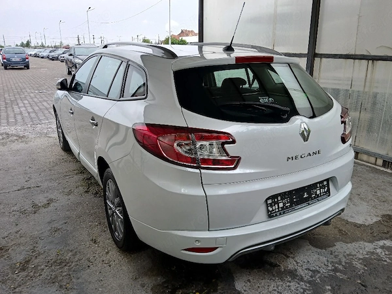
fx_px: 294
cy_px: 147
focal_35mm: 26
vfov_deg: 53.1
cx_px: 196
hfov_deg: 67.3
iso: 20
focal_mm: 3.98
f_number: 1.8
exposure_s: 1/100
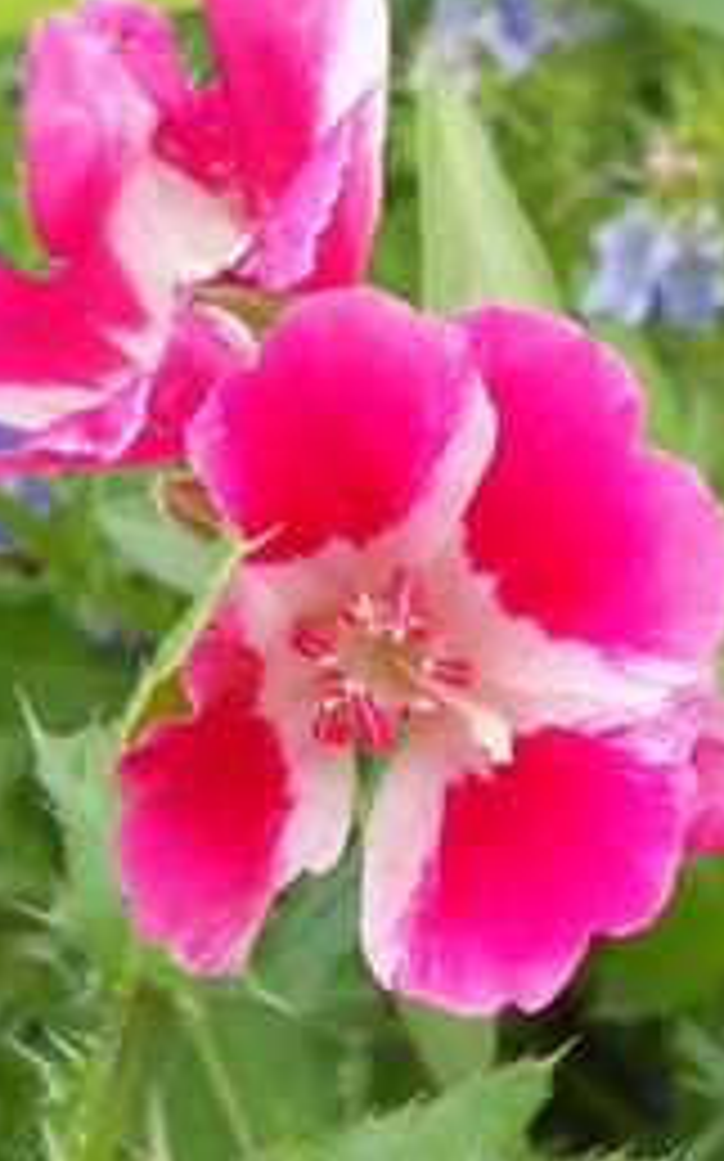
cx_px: 549
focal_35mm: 59
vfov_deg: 34.6
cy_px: 574
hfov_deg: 21.8
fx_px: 1865
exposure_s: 1/80
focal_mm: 6.72
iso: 80
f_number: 3.1
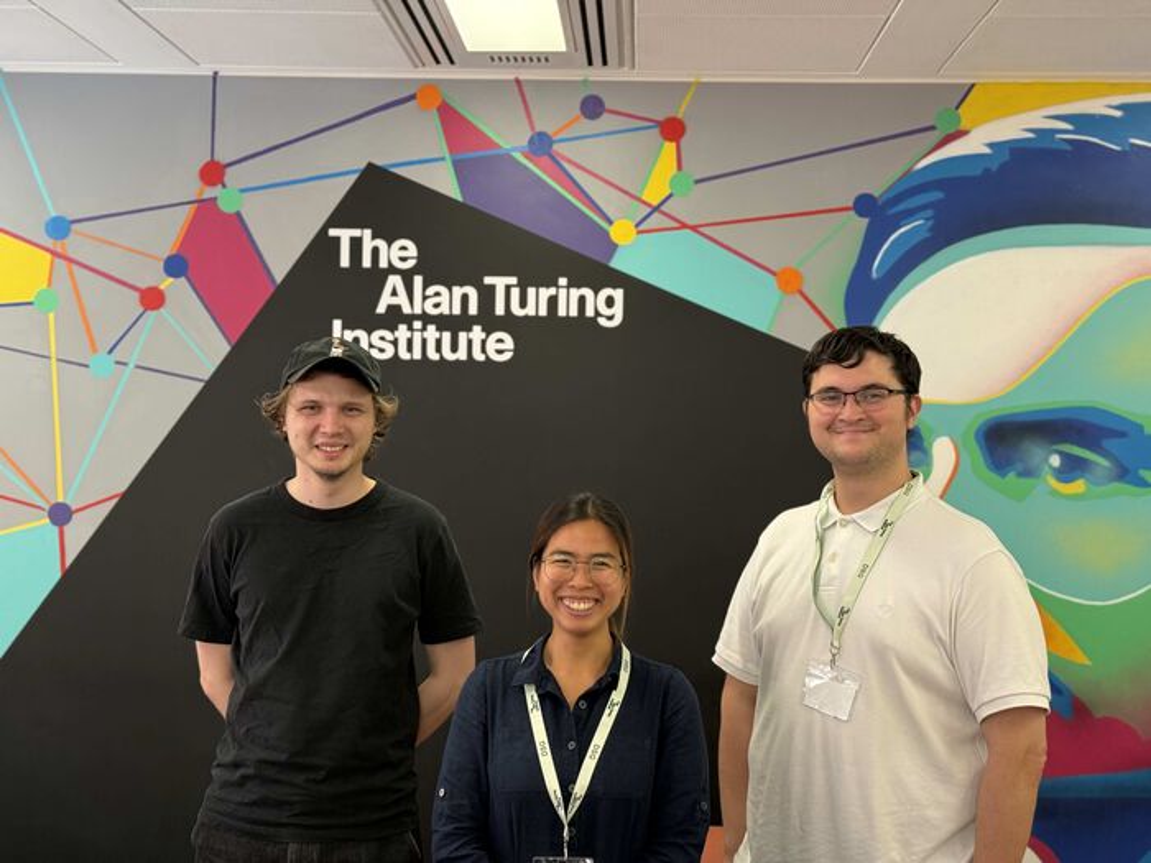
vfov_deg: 30.3
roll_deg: -1.6
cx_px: 576
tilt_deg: +0.6
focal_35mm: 48
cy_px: 432
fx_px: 1596
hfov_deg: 39.7
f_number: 1.78
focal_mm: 6.76
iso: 100
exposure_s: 1/50
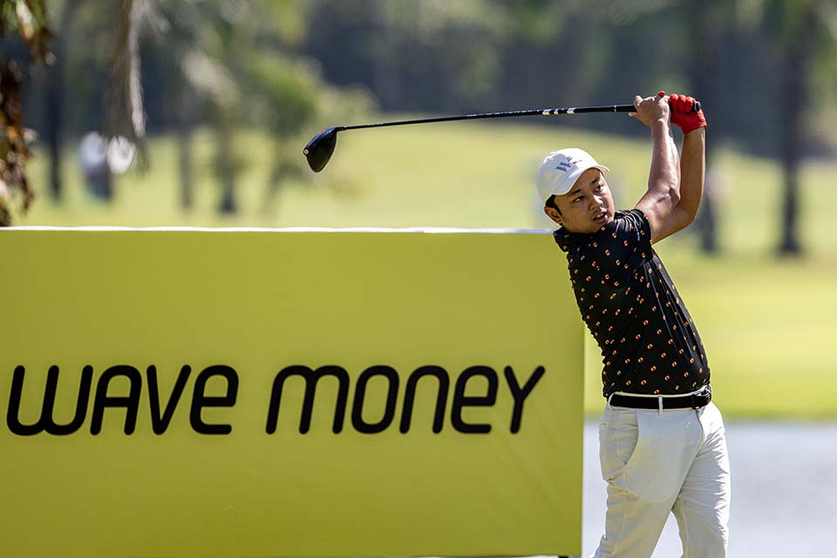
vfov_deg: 3.4
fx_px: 9299
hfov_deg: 5.2
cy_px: 279
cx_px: 418
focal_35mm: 400
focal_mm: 400
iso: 800
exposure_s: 1/2500
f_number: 4.5
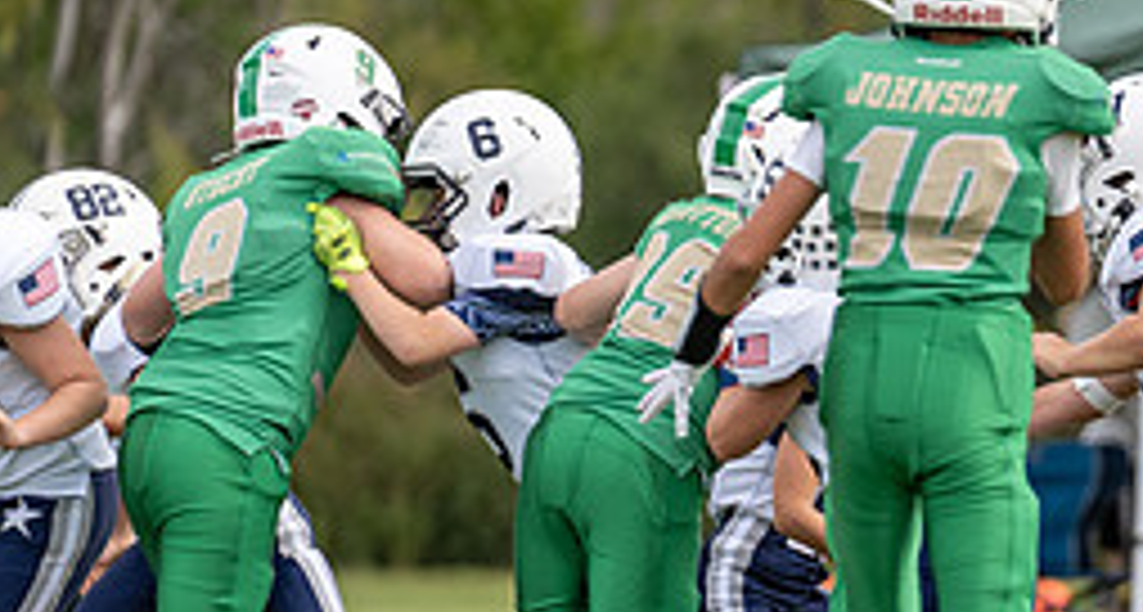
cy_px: 525
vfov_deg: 1.7
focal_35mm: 687
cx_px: 1751
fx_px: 20585
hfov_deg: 3.2
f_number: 3.5
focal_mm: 200
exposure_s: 1/1250
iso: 200
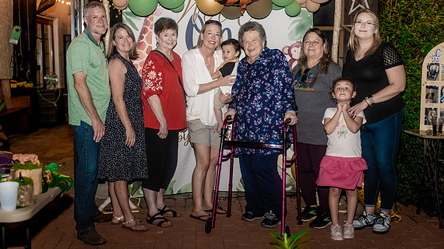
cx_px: 222
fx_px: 565
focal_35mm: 48
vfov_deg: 24.9
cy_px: 111
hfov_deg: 42.9
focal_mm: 45
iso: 2000
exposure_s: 1/200
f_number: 3.2
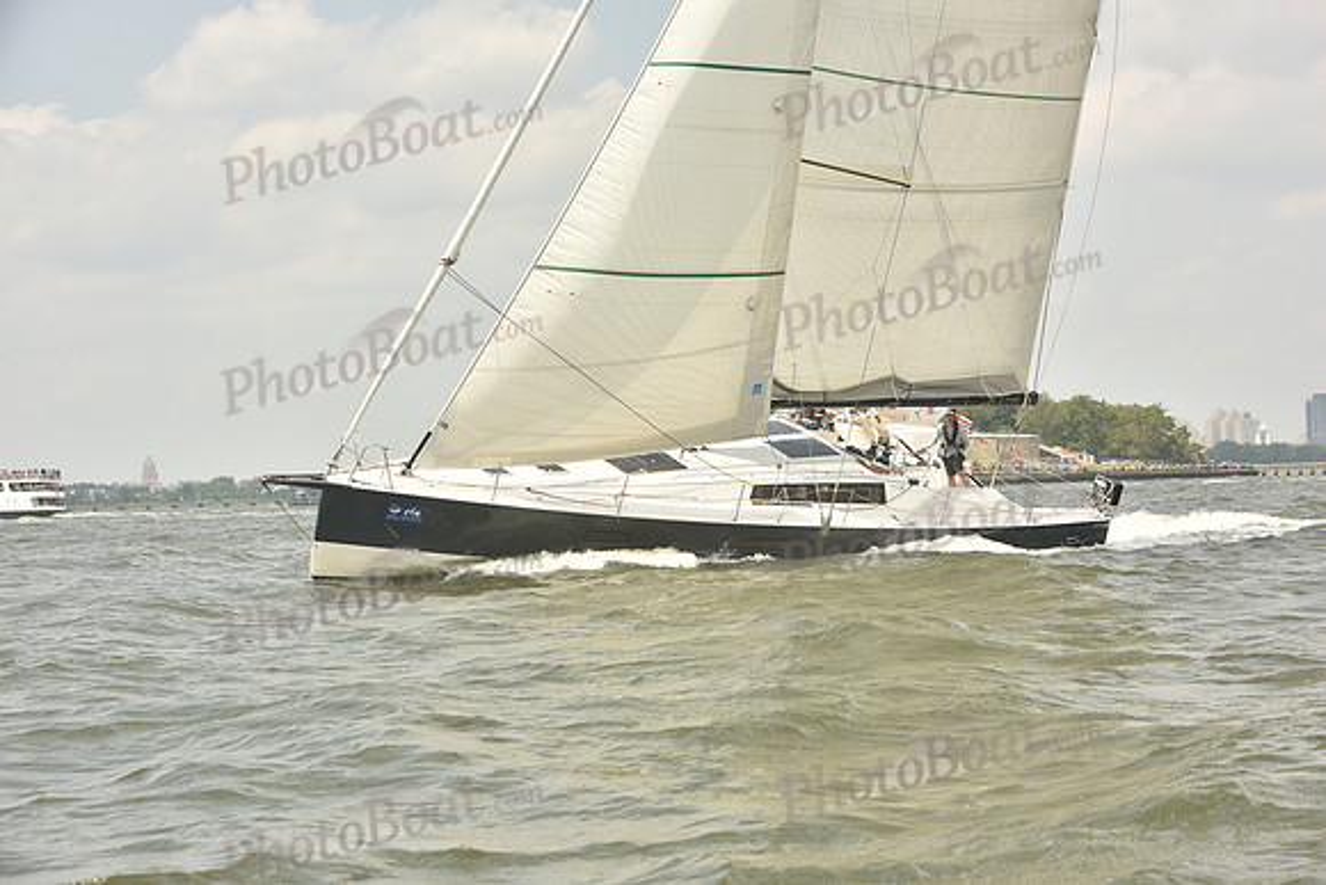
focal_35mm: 70
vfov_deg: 19.5
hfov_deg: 28.8
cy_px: 442
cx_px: 663
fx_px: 2579
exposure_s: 1/800
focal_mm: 70
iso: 250
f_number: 8
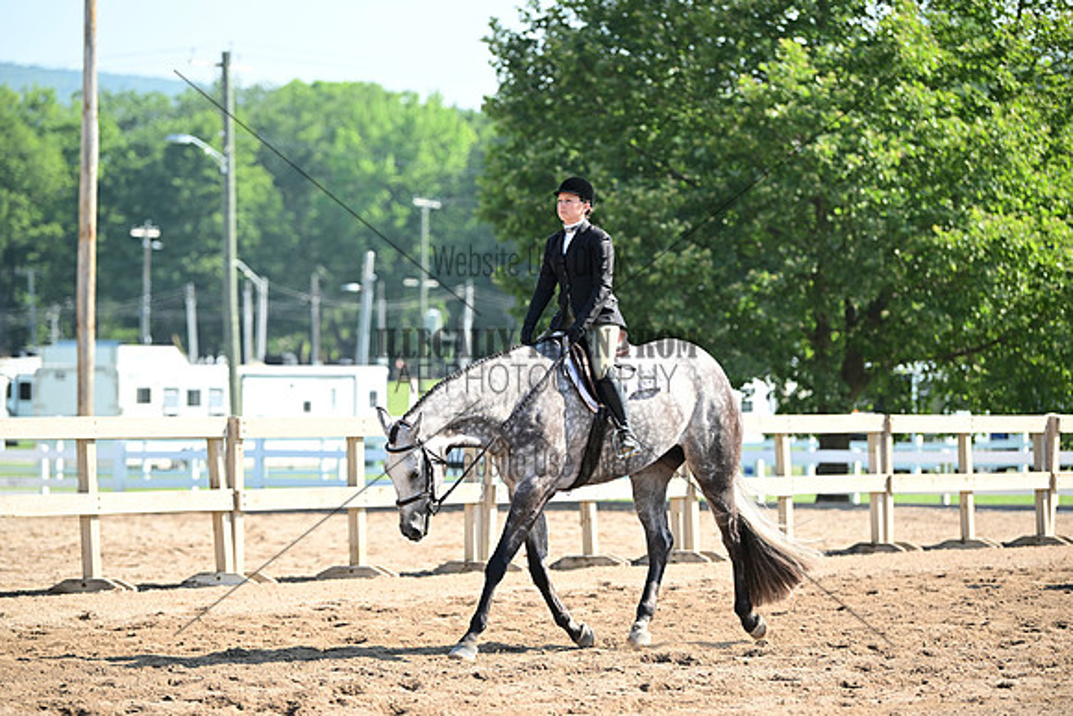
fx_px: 4770
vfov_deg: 8.6
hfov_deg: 12.8
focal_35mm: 160
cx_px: 536
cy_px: 358
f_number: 3.5
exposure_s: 1/767
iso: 160
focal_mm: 160
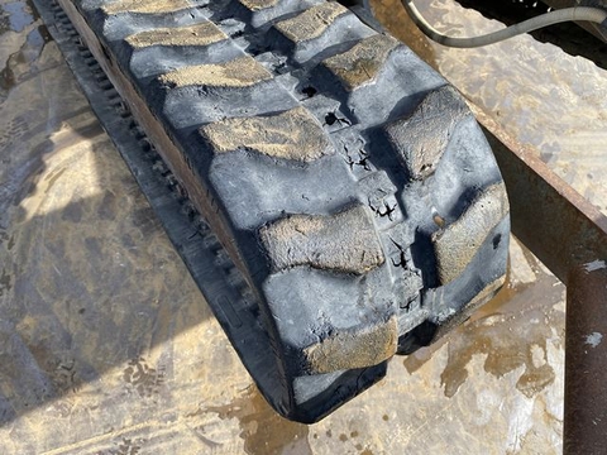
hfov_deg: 67.3
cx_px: 304
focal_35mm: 26
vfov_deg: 53.1
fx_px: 456
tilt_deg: -62.9
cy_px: 228
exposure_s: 1/600
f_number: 1.8
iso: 32
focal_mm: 4.25
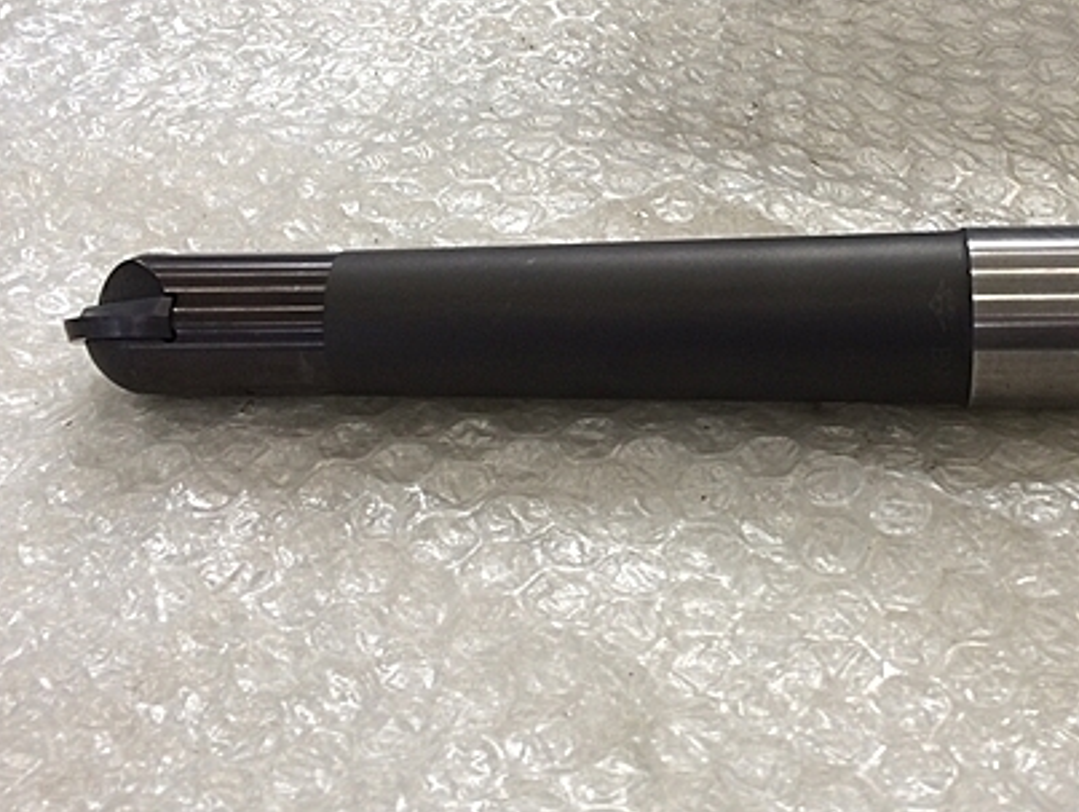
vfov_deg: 31.5
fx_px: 1435
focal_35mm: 46
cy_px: 314
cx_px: 742
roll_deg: +2.2
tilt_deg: -41.8
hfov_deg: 40.6
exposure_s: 1/60
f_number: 2.2
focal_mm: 4.15
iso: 40
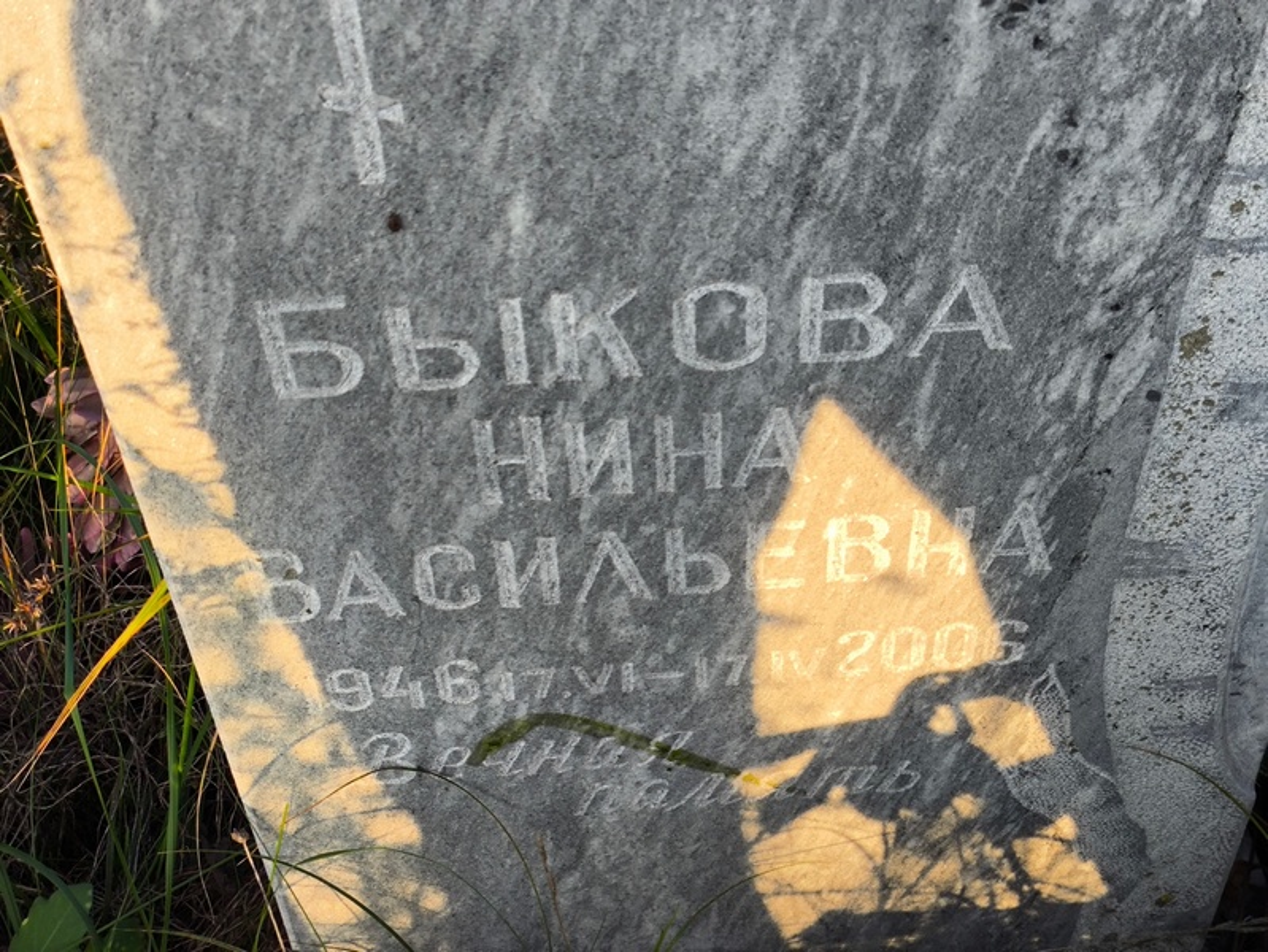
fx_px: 1832
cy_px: 476
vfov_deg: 29.1
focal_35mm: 50
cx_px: 634
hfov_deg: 38.2
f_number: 1.7
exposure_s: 1/232
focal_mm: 4.71
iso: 50
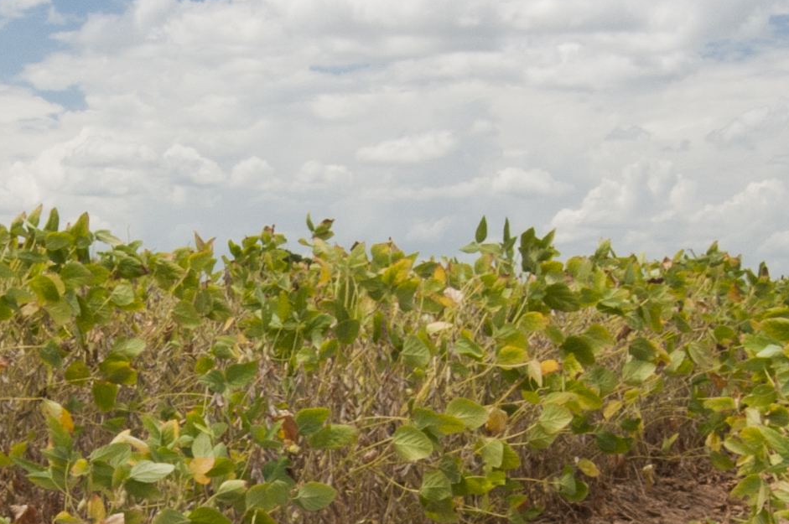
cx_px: 143
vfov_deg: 16.5
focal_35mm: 82
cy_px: 438
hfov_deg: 24.3
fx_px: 1795
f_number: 20
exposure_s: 1/30
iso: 200
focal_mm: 12
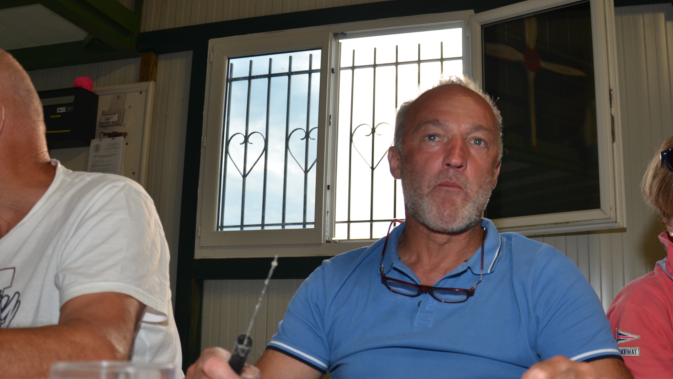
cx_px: 436
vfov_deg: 32.0
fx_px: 660
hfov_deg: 53.2
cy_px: 208
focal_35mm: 37
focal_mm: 18
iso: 200
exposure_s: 1/60
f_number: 4
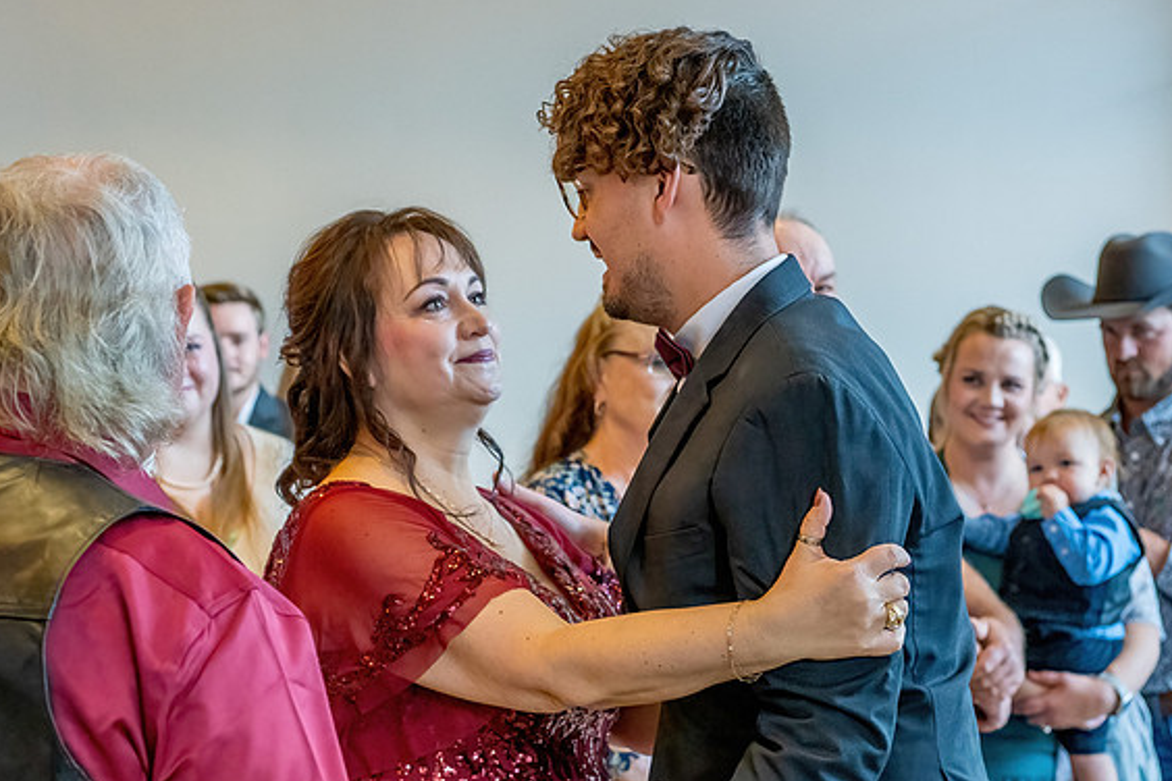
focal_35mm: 36
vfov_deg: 36.9
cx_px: 576
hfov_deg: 53.1
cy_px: 394
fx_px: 1172
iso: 3200
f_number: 2.8
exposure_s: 1/200
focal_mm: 35
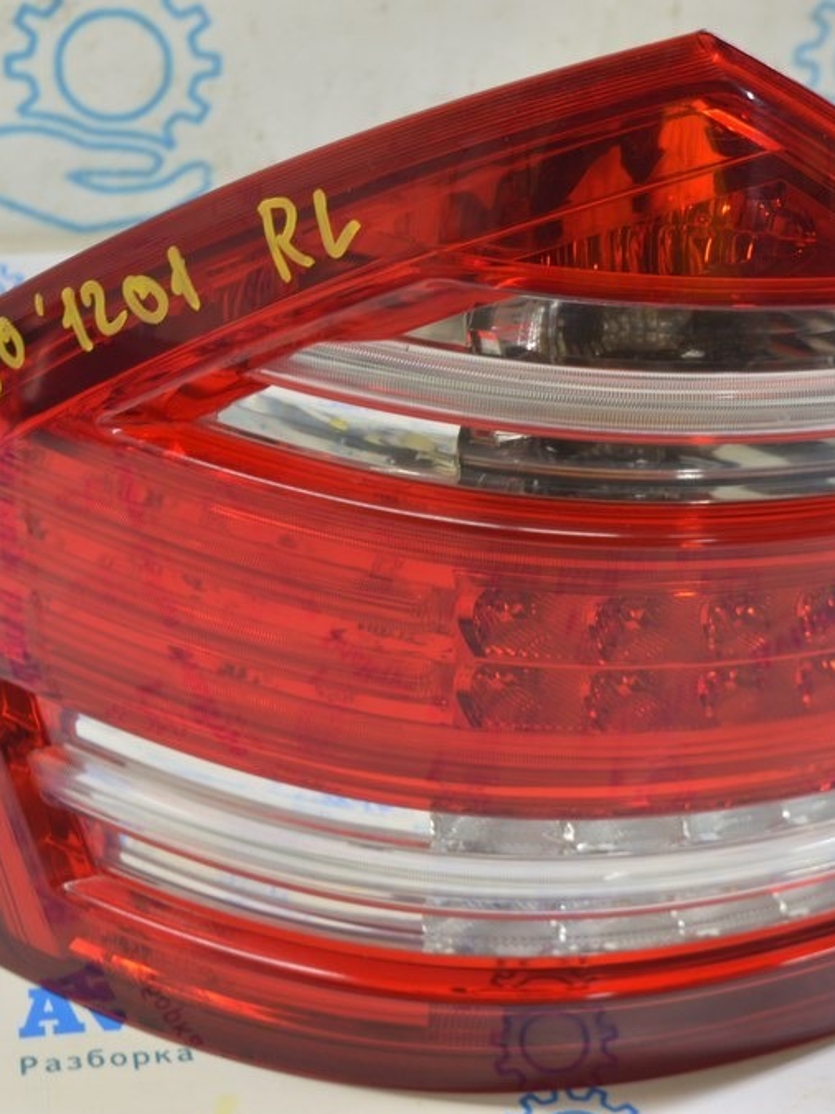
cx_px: 394
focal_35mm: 70
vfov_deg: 27.8
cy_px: 560
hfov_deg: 21.0
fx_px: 2252
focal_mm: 32
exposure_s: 1/15
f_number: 5.6
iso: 400
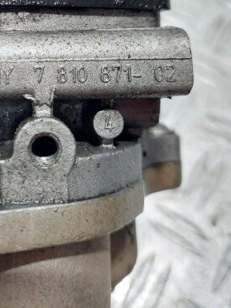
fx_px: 383
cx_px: 49
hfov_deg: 32.7
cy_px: 72
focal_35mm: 43
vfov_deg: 42.3
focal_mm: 5.23
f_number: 1.8
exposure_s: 1/50
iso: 125
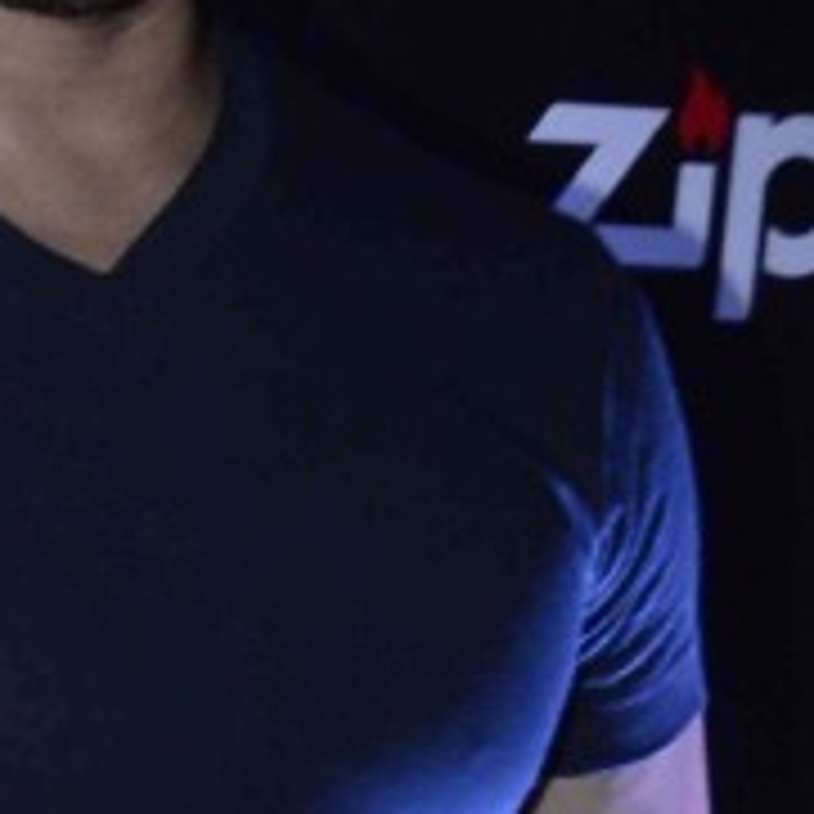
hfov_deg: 8.2
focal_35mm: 203
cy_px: 1466
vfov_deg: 8.3
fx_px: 5401
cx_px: -890
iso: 800
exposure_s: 1/160
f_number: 8
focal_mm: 18
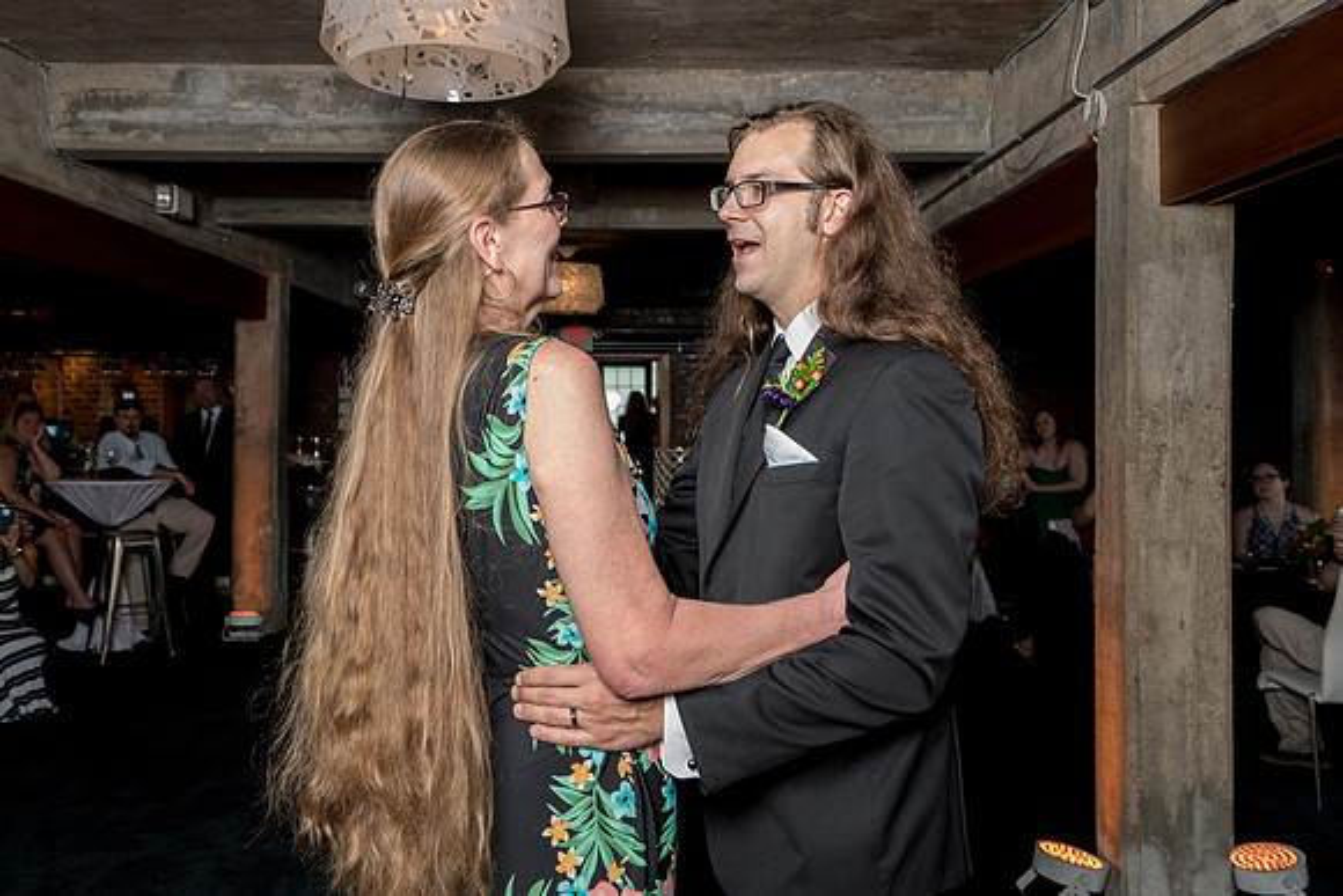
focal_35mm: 34
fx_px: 1264
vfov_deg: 39.0
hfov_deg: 55.9
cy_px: 409
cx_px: 613
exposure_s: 1/200
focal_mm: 30
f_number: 5.6
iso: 2000
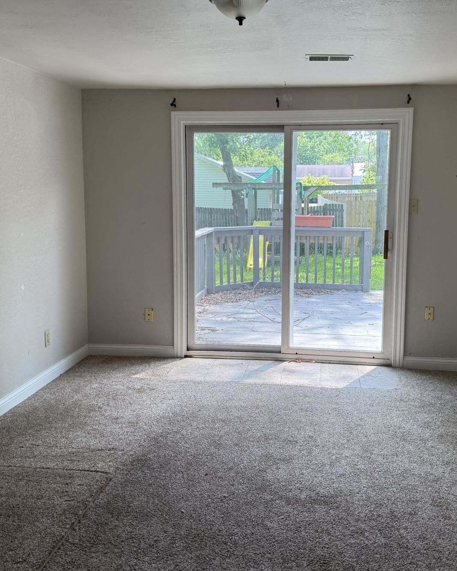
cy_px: 252
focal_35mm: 36
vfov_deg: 50.2
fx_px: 609
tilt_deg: -6.6
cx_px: 261
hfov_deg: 41.1
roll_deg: -0.3
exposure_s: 1/198
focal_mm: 6.76
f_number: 1.78
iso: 64
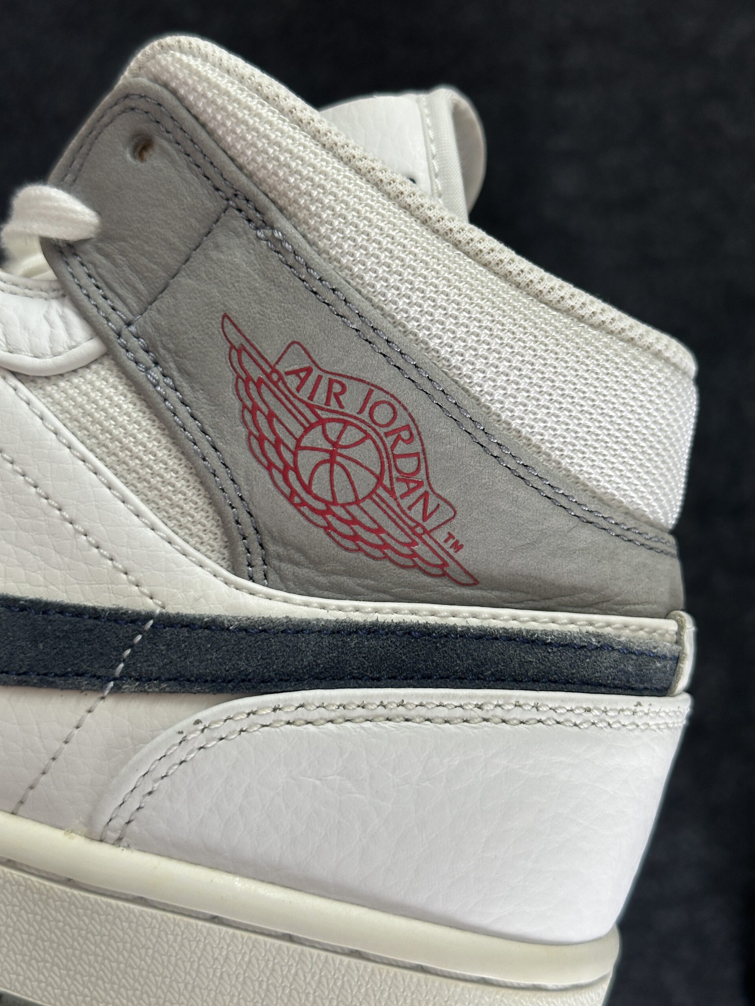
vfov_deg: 39.7
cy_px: 503
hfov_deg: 30.3
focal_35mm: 48
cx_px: 378
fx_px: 1396
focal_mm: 6.86
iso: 100
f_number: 1.78
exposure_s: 1/50
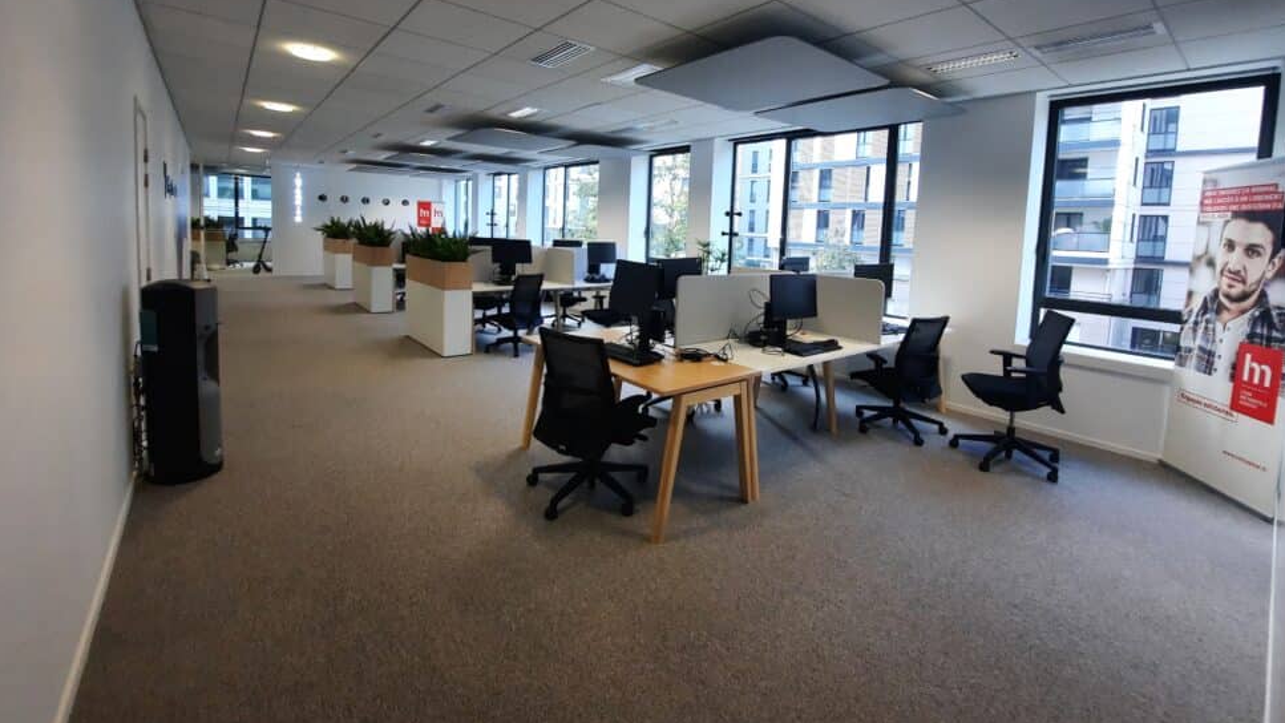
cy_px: 280
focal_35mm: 15
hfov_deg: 102.9
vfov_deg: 69.6
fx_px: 511
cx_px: 675
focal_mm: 1.74
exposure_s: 1/50
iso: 80
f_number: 2.2
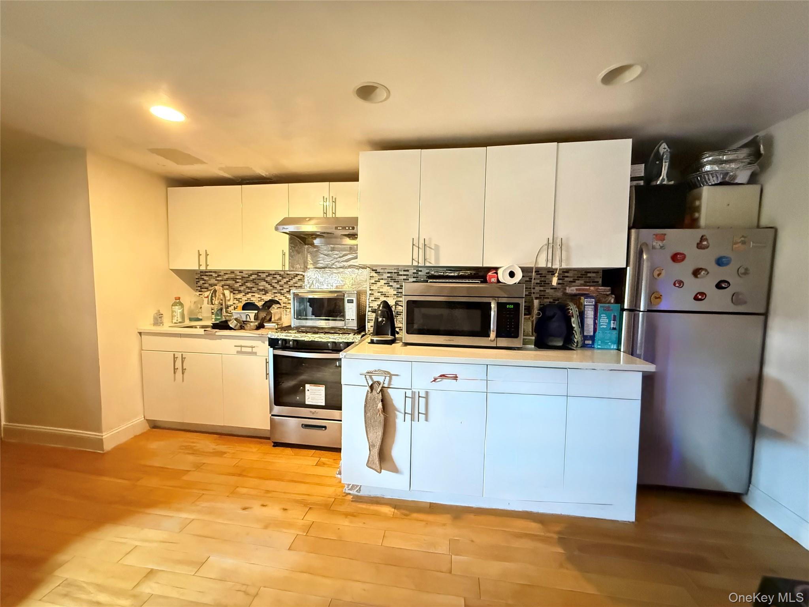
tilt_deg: -4.2
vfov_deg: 85.7
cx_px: 404
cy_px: 304
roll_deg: -0.8
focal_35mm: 14
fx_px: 327
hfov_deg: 102.1
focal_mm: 2.22
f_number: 2.2
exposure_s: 1/30
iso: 2000
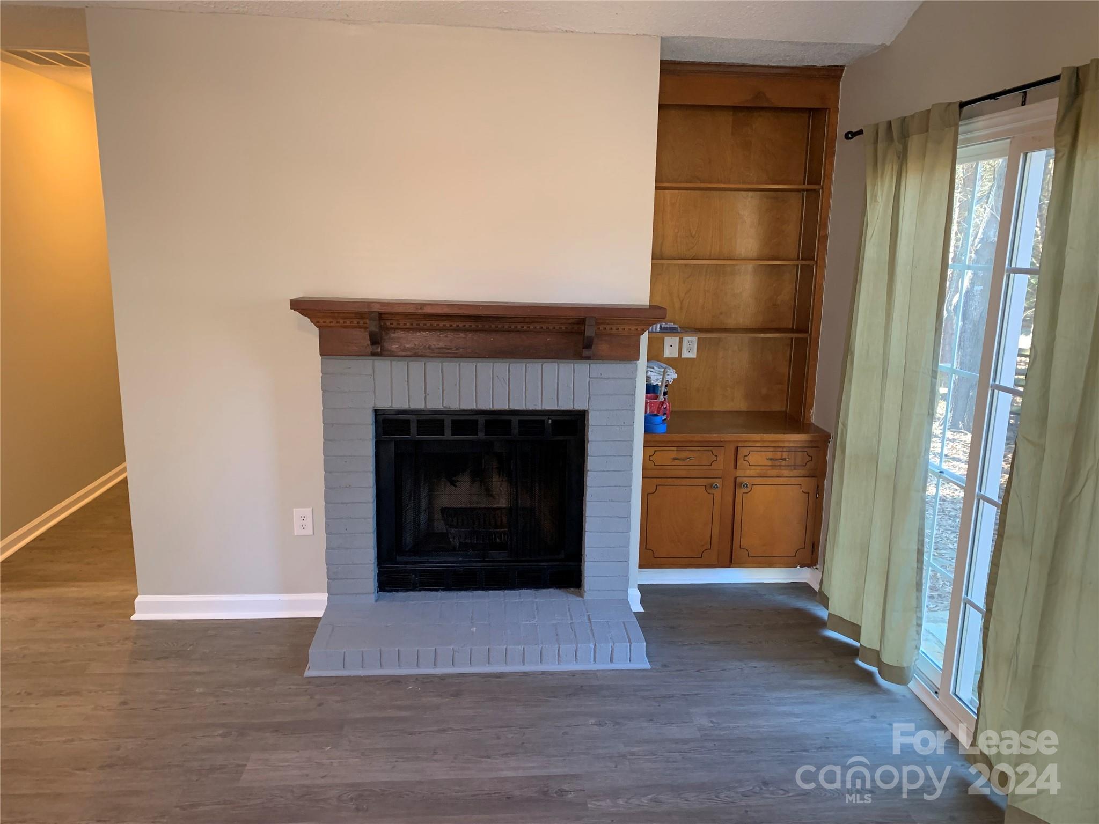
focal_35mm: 26
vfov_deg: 53.1
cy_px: 412
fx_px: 825
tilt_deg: -10.5
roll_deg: -2.4
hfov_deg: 67.3
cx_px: 550
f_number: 1.8
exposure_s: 1/60
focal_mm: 4.25
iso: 160
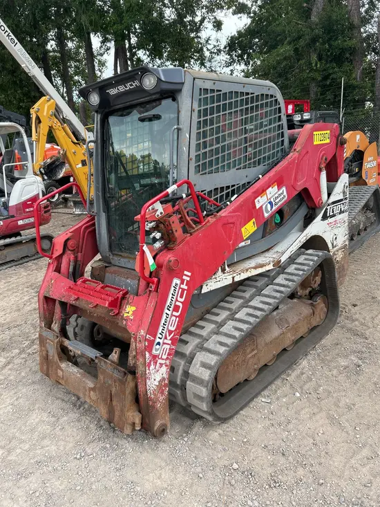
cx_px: 190
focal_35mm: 26
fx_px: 380
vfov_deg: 67.3
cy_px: 254
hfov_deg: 53.1
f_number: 1.5
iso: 50
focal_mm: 5.7
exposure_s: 1/358
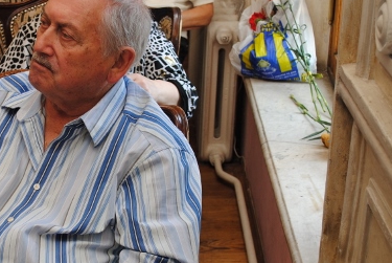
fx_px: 894
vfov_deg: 16.7
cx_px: 110
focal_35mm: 82
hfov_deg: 24.5
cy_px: 140
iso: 200
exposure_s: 1/60
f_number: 4.8
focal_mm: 32
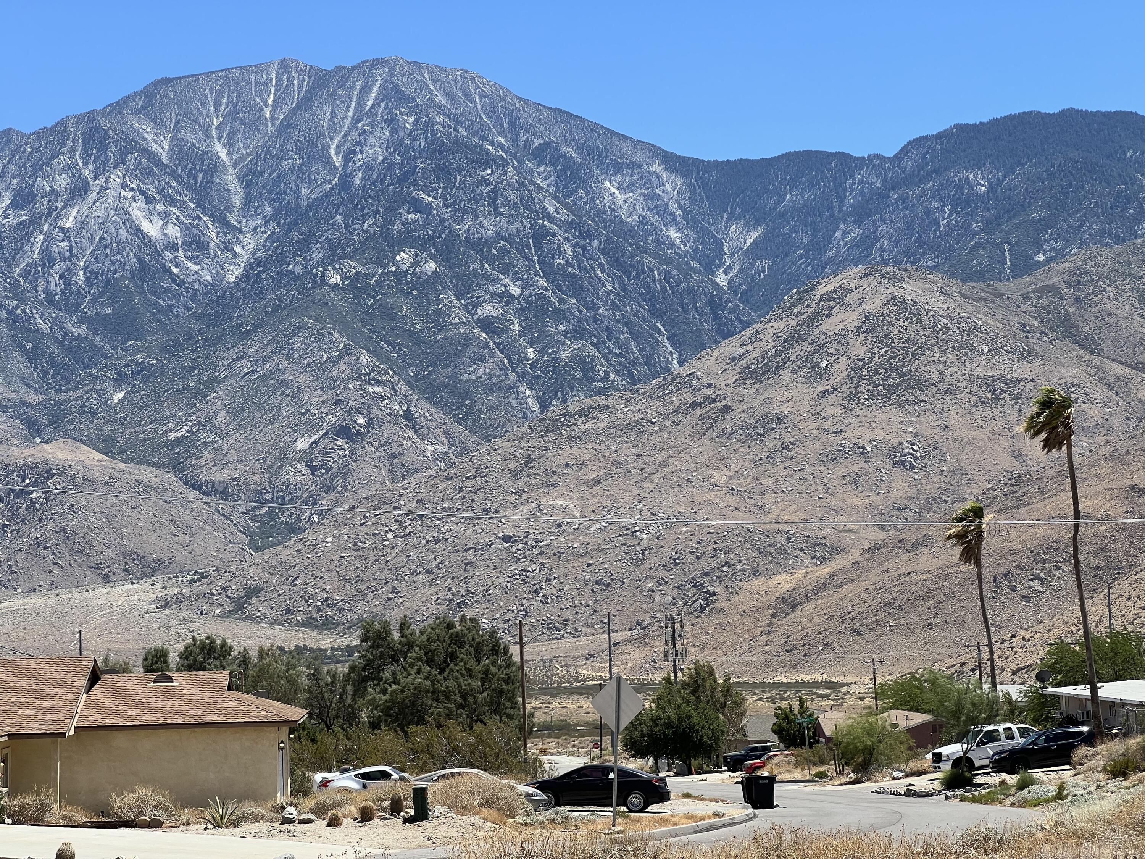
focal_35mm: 77
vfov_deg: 19.1
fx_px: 2547
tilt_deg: +3.8
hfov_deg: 25.3
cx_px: 572
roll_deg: +2.2
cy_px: 430
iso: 32
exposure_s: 1/732
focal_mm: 9
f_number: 2.8
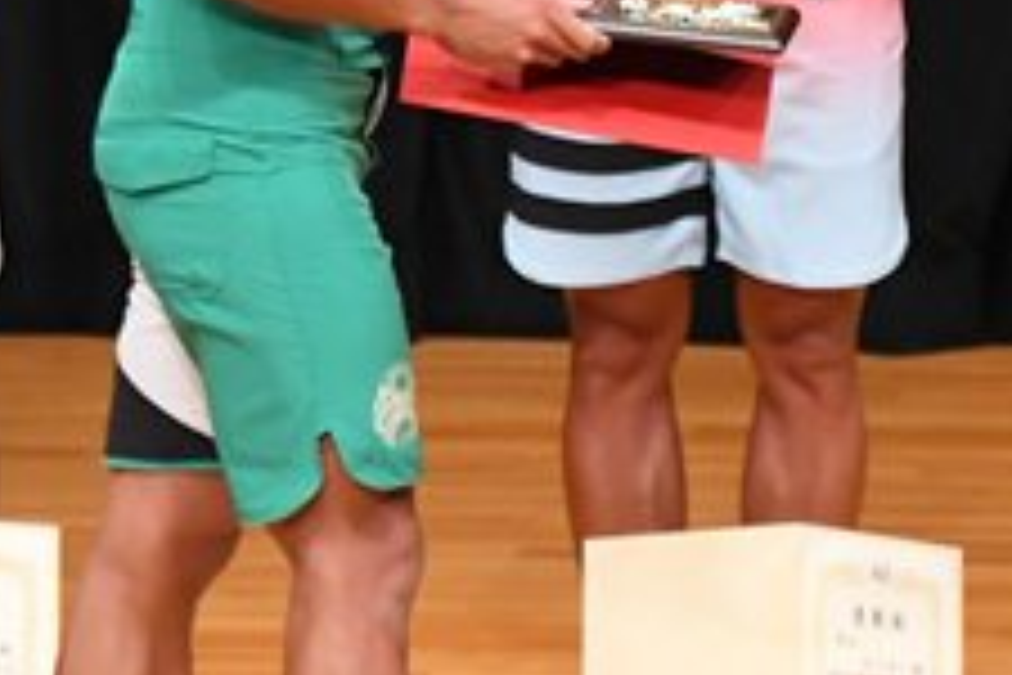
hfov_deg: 2.2
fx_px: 26169
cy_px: 81
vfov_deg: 1.5
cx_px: 1131
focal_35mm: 931
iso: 4000
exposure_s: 1/400
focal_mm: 180
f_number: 5.6
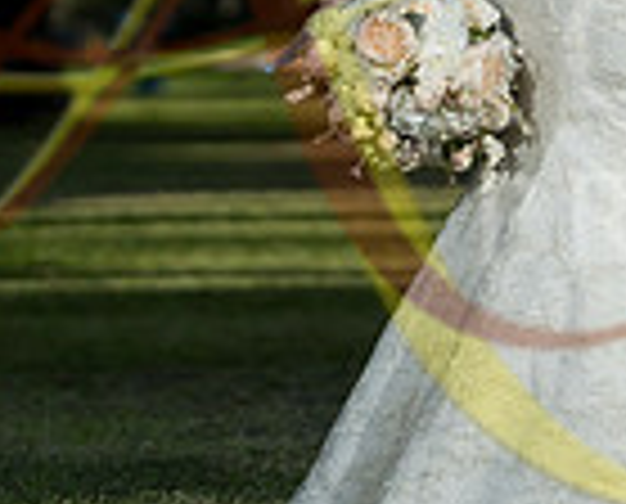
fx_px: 11185
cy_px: -392
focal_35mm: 602
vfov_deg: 2.6
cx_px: 858
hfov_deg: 3.2
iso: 320
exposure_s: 1/5000
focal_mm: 98
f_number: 2.8
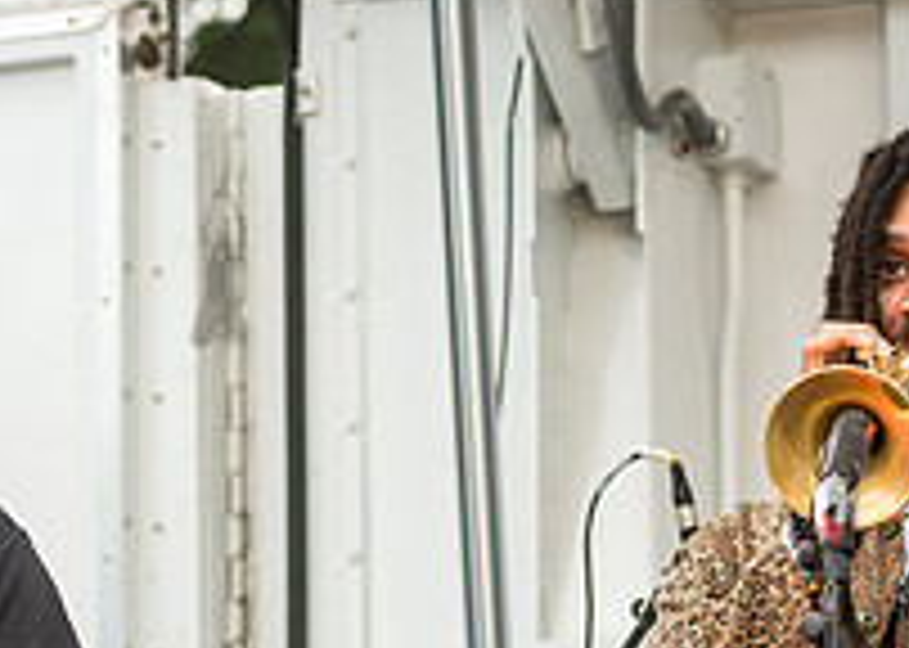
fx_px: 10371
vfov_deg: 3.6
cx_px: -137
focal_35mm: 402
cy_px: 818
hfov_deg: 5.0
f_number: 4.5
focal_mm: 112
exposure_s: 1/400
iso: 1000
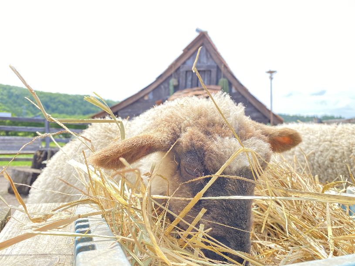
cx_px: 178
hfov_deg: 67.3
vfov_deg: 53.1
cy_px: 133
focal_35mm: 26
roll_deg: +2.1
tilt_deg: -1.2
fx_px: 267
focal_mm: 4.25
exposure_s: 1/391
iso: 32
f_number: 1.8
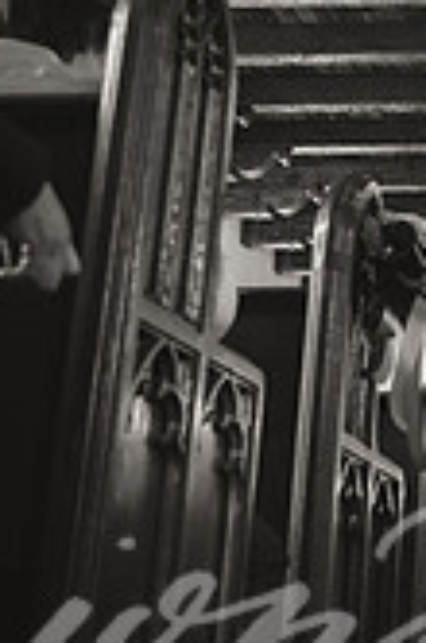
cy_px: 186
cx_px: 759
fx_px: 1497
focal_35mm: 84
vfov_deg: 24.1
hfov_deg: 14.3
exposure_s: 1/100
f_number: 2.8
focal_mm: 24
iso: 800
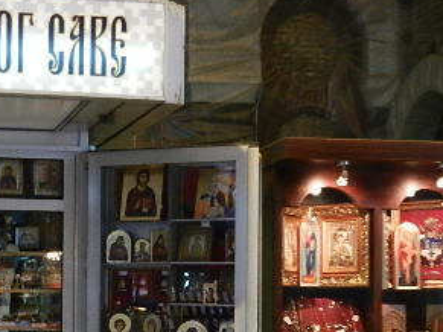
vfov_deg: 14.8
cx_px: 126
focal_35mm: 99
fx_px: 1266
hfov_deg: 19.7
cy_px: 283
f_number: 4.2
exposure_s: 1/10
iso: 400
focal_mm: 8.2
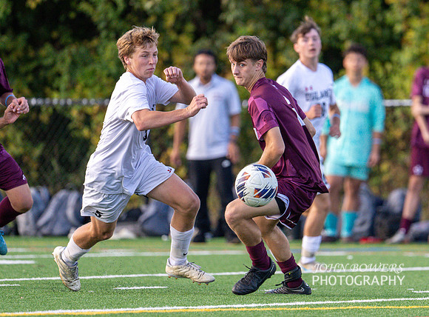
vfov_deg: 2.2
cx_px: 300
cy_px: 138
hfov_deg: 3.0
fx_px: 8088
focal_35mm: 656
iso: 2000
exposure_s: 1/2500
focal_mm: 400
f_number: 4.5
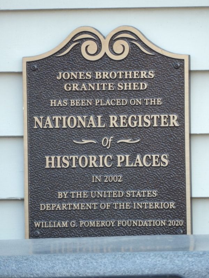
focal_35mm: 967
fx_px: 7785
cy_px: 139
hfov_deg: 1.5
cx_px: 104
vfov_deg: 2.1
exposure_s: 1/76
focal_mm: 173.5
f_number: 5.3
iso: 200
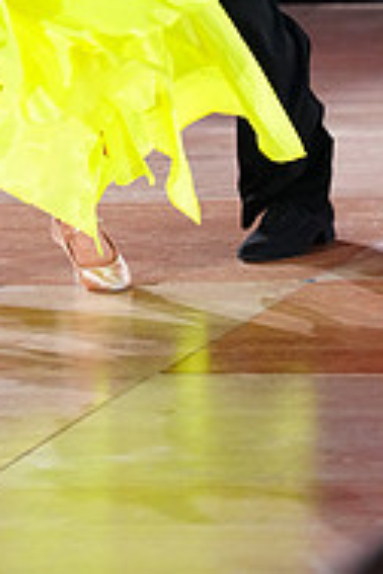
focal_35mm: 613
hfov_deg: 2.2
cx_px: 59
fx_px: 9782
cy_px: -301
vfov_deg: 3.4
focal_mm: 200
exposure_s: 1/320
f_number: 2.8
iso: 2500
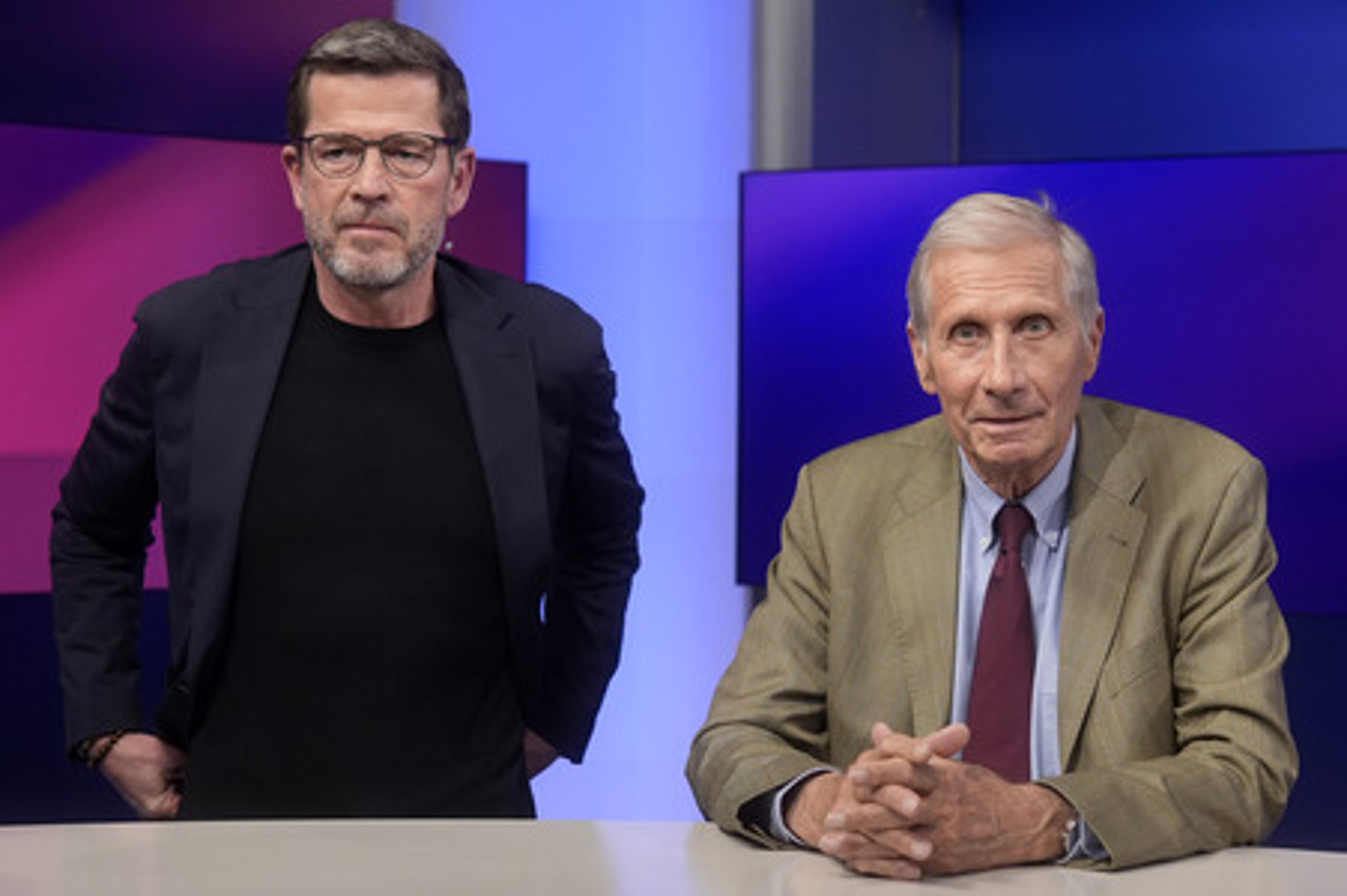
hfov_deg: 43.6
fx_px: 1682
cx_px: 674
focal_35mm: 45
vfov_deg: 29.8
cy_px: 448
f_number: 2.2
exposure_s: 1/250
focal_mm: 30
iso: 640
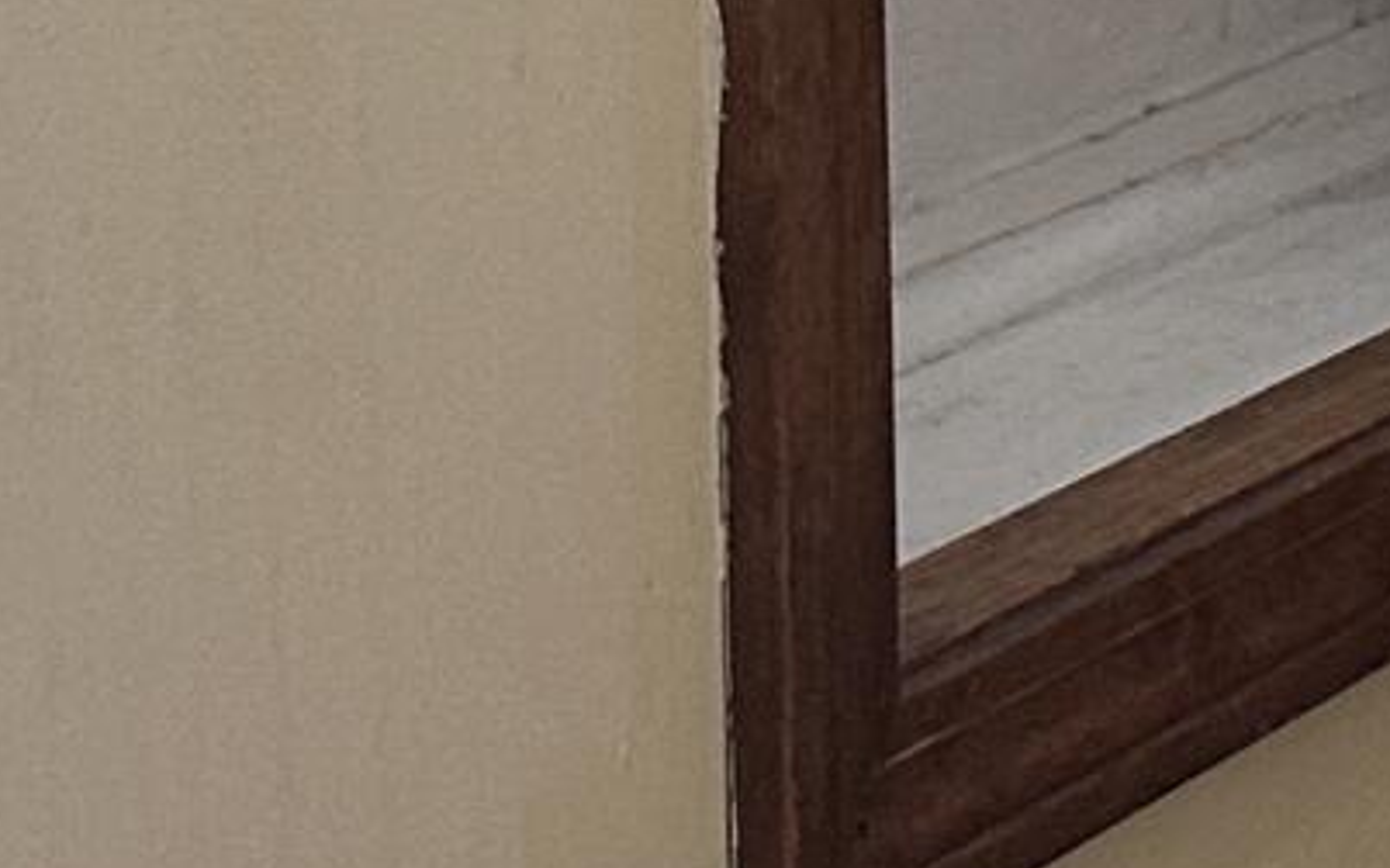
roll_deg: -1.4
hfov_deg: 9.7
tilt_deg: -7.9
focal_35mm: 190
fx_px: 7196
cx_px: 3333
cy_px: -840
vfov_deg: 6.7
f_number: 1.78
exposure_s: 1/120
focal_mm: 6.86
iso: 200
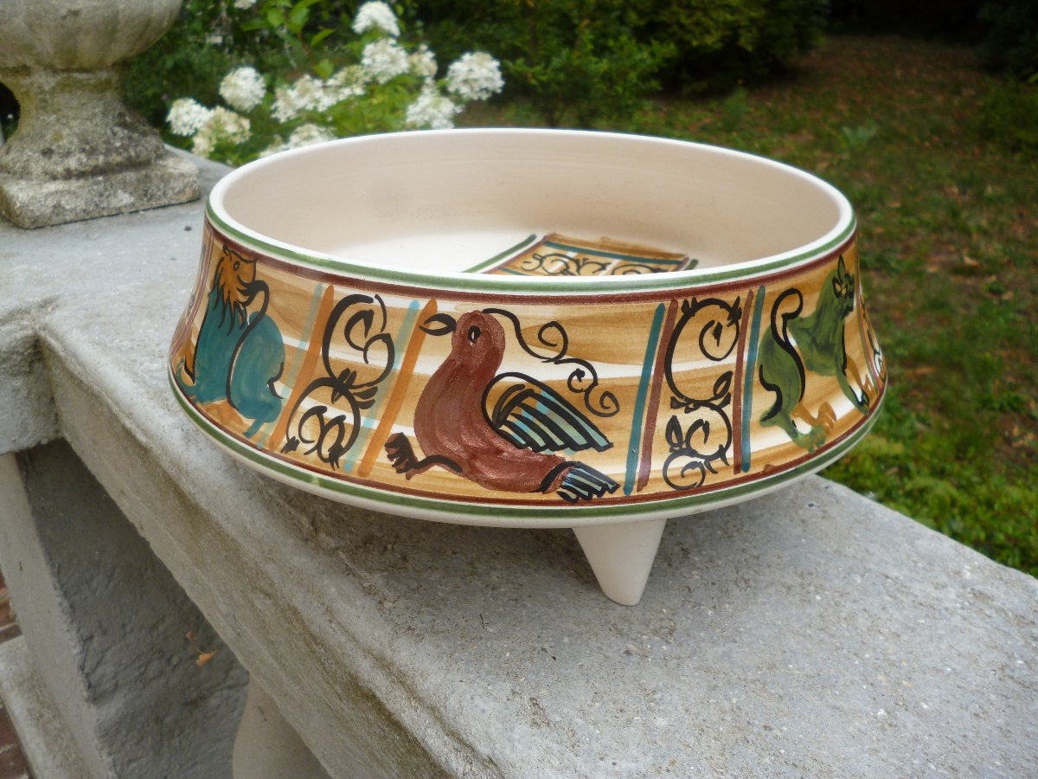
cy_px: 390
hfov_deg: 63.4
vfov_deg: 49.7
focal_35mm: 28
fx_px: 840
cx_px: 519
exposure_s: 1/250
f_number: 3.1
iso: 100
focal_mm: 5
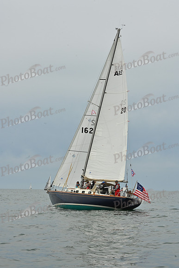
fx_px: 708
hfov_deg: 14.4
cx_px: 90
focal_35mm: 95
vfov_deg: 21.5
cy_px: 134
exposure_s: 1/800
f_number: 14
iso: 320
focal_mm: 95
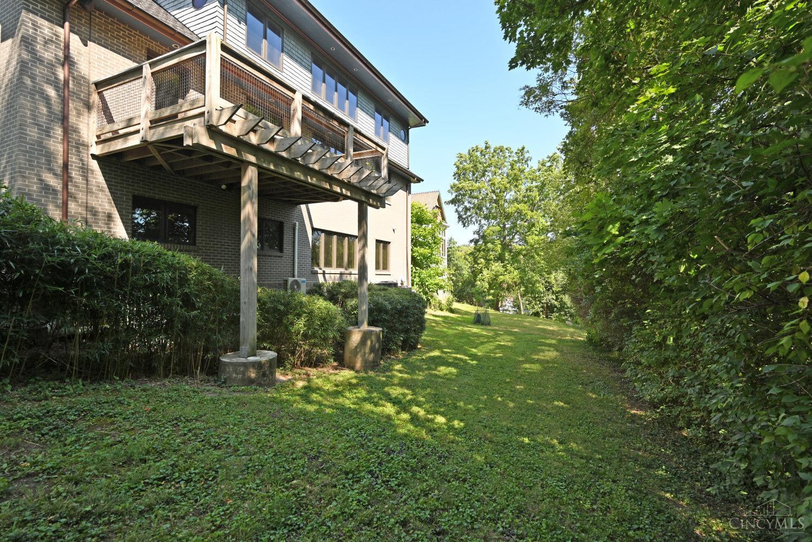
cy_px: 271
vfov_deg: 70.4
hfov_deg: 93.3
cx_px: 406
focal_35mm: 17
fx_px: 383
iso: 160
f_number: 5.6
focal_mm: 17
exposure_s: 1/250
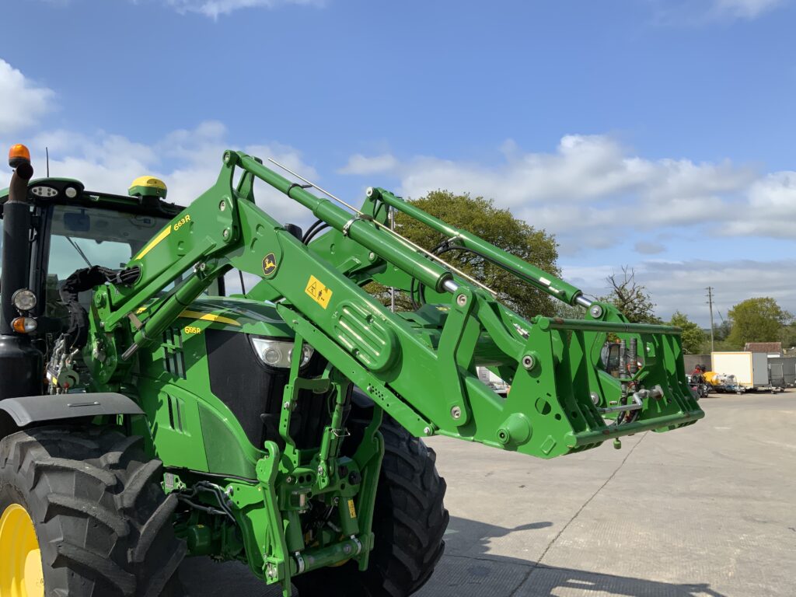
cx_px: 398
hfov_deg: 61.7
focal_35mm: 29
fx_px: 667
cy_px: 298
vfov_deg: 48.2
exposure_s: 1/2227
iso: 16
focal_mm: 3
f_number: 1.8
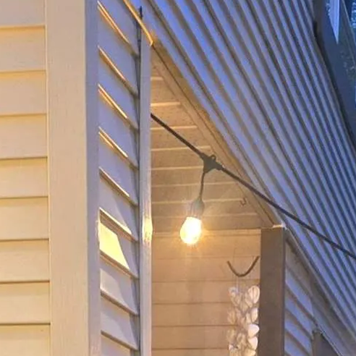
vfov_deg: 12.3
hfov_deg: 13.7
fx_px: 1478
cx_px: 227
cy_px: 694
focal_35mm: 127
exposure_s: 1/40
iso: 1250
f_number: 1.8
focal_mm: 5.4
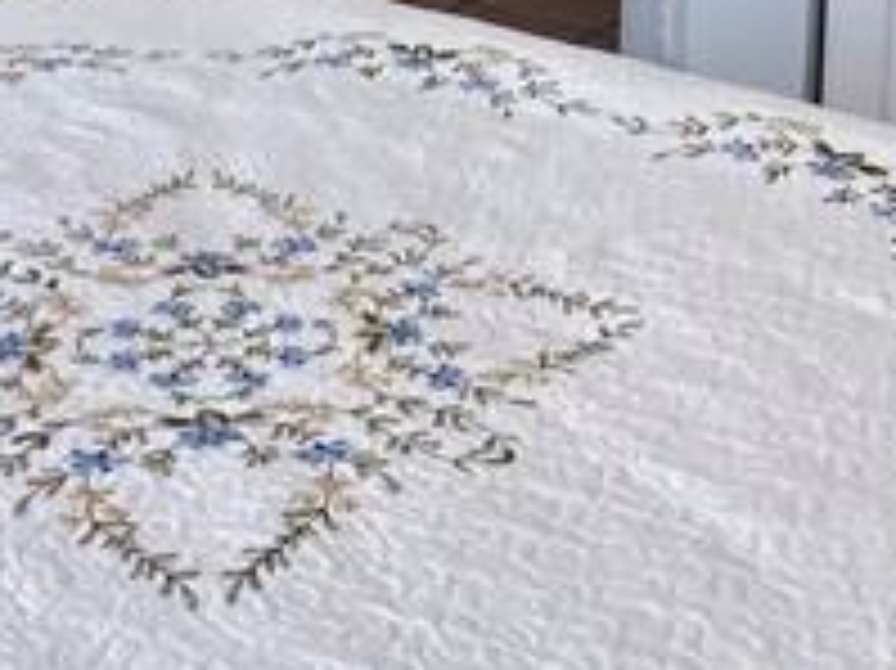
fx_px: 1733
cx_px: 459
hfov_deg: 29.0
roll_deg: -1.0
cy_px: -279
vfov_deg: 19.6
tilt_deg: -9.0
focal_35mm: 67
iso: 160
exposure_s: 1/99
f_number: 1.8
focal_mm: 1.57
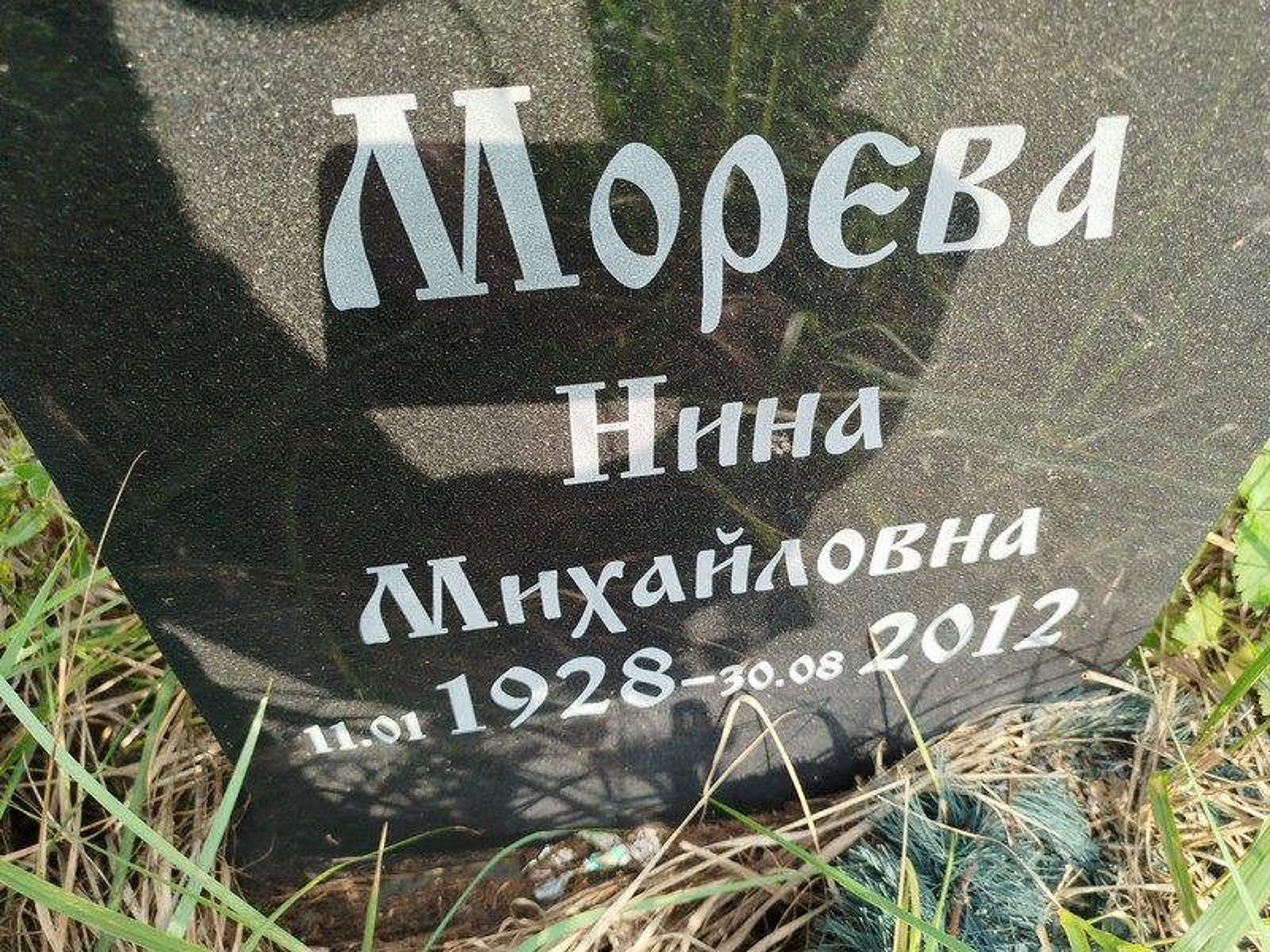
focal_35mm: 24
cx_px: 635
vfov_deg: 56.8
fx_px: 881
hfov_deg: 71.6
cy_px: 476
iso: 50
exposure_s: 1/149
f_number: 1.7
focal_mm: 5.31
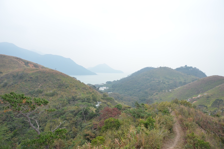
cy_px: 74
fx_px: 168
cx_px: 112
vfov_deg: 47.7
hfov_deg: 67.5
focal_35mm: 27
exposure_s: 1/160
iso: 200
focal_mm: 18
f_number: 6.3
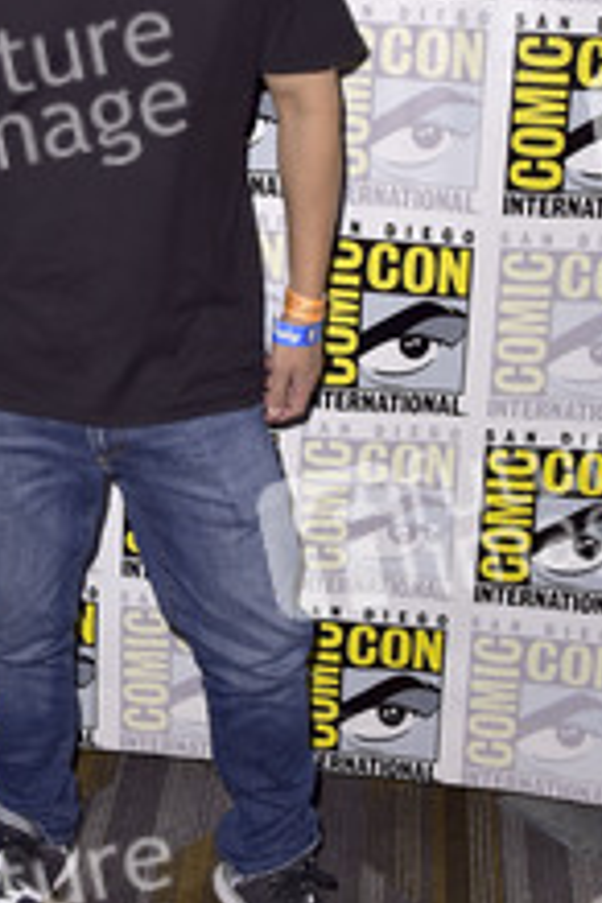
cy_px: 317
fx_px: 1555
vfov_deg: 32.2
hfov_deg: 21.6
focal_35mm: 62
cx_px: 97
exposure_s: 1/250
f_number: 6.3
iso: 1000
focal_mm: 34
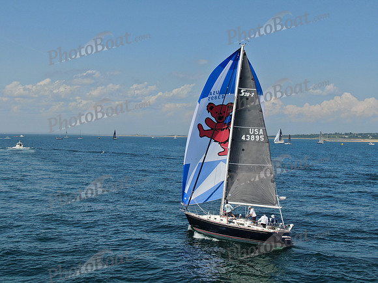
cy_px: 142
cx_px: 189
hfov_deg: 39.7
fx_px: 524
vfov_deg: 30.3
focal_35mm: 48
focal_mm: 8.6
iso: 100
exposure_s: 1/1250
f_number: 3.8
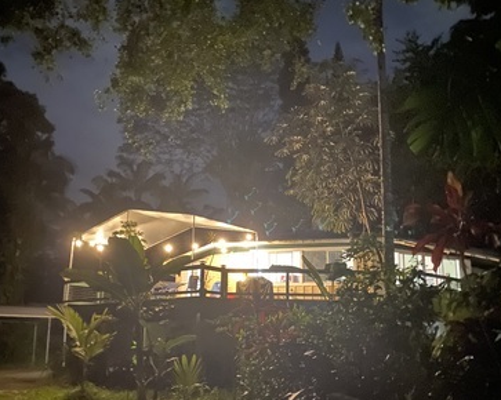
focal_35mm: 35
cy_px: 232
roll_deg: -0.7
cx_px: 250
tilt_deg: +13.4
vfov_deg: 42.1
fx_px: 519
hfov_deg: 51.6
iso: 2000
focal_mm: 4.25
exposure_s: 1/2
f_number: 1.8
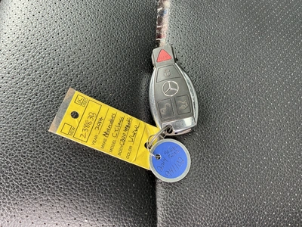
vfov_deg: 49.7
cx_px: 151
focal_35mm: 28
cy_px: 114
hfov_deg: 63.4
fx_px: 244
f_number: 1.8
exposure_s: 1/78
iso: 64
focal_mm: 3
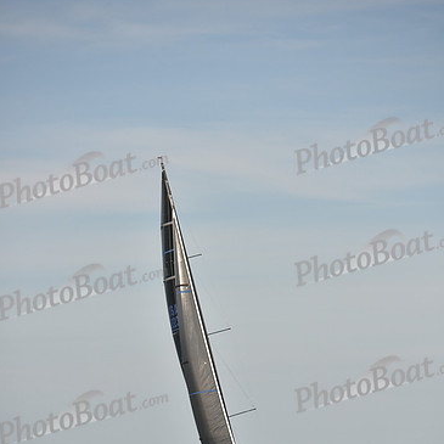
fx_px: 3236
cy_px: 336
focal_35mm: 223
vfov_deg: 7.8
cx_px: 232
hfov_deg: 7.8
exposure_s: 1/1250
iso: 250
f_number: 4.5
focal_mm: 165
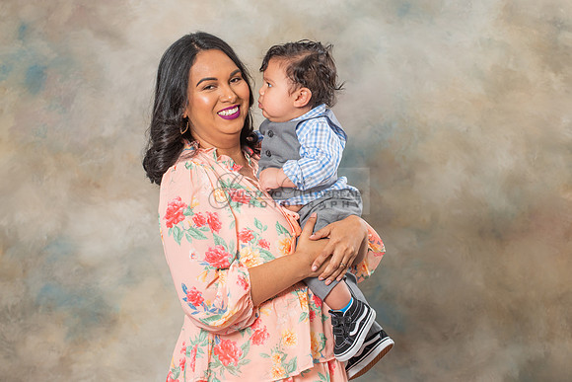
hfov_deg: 14.5
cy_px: 148
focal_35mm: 142
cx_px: 287
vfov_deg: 9.7
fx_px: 2256
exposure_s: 1/125
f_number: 5.6
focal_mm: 116
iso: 200
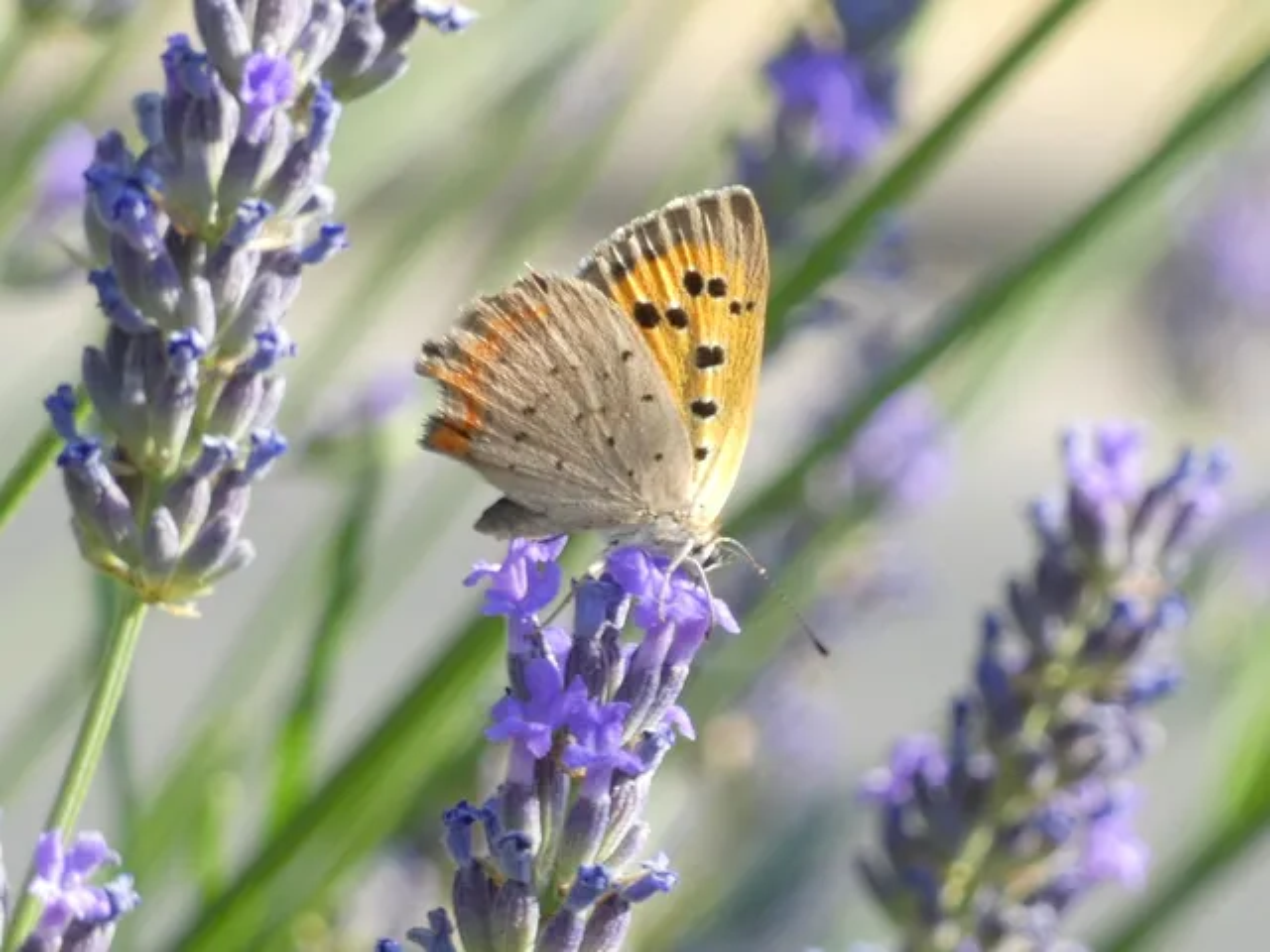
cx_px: 635
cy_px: 476
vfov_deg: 4.7
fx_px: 11704
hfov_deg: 6.2
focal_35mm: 319
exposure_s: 1/80
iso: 80
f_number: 5.6
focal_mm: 57.2
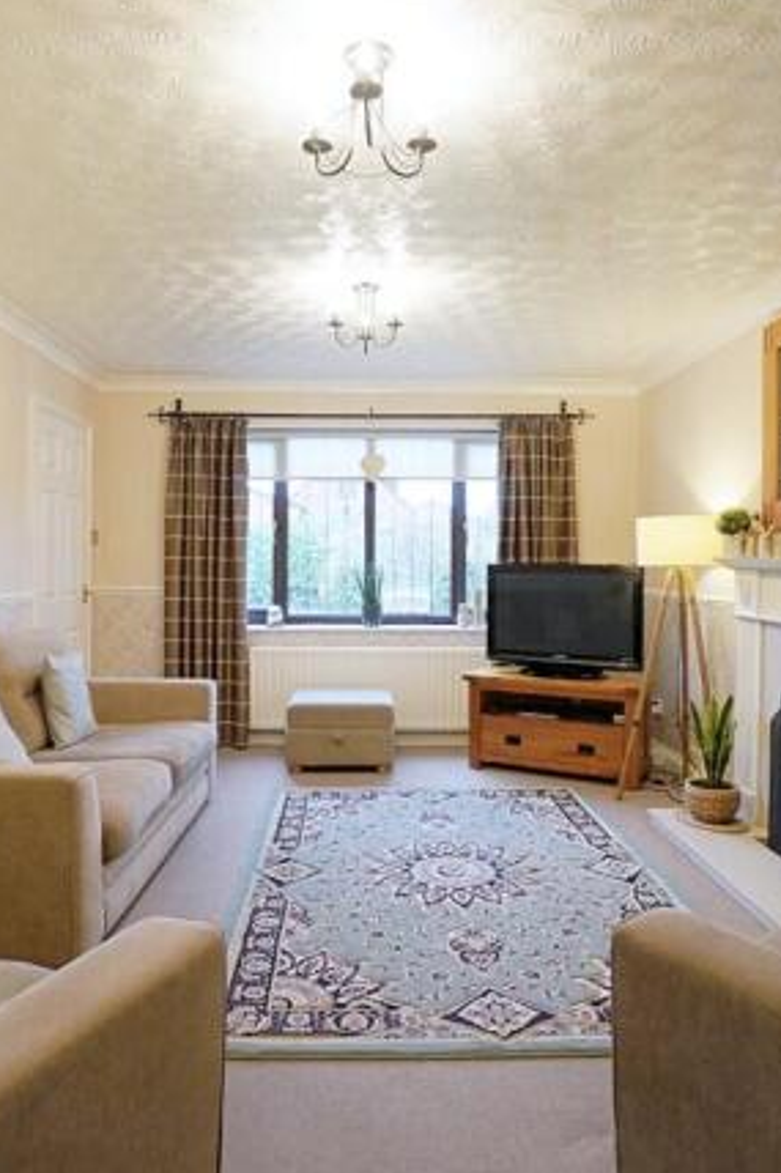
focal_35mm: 23
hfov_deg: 55.1
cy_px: 588
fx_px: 749
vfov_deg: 76.1
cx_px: 384
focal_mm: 10
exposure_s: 1/160
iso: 1250
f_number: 4
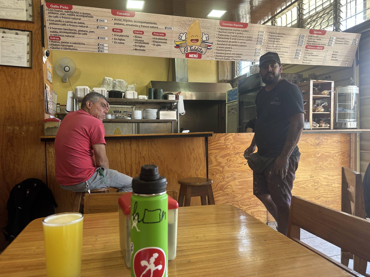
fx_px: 257
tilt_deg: -1.2
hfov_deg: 71.6
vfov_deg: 56.8
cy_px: 138
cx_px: 185
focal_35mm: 24
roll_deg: +1.1
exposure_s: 1/120
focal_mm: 6.86
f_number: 1.78
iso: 125
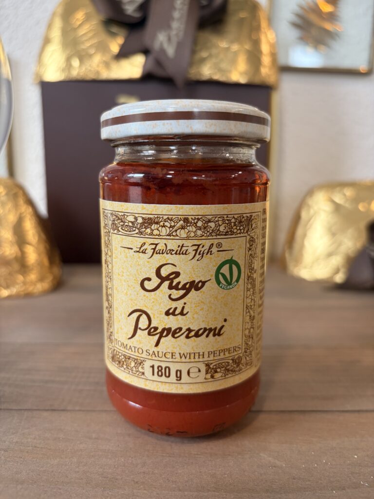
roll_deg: -0.1
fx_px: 375
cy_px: 250
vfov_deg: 67.3
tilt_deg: -11.1
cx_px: 187
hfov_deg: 53.1
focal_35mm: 26
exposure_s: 1/50
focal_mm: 5.96
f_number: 1.6
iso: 100
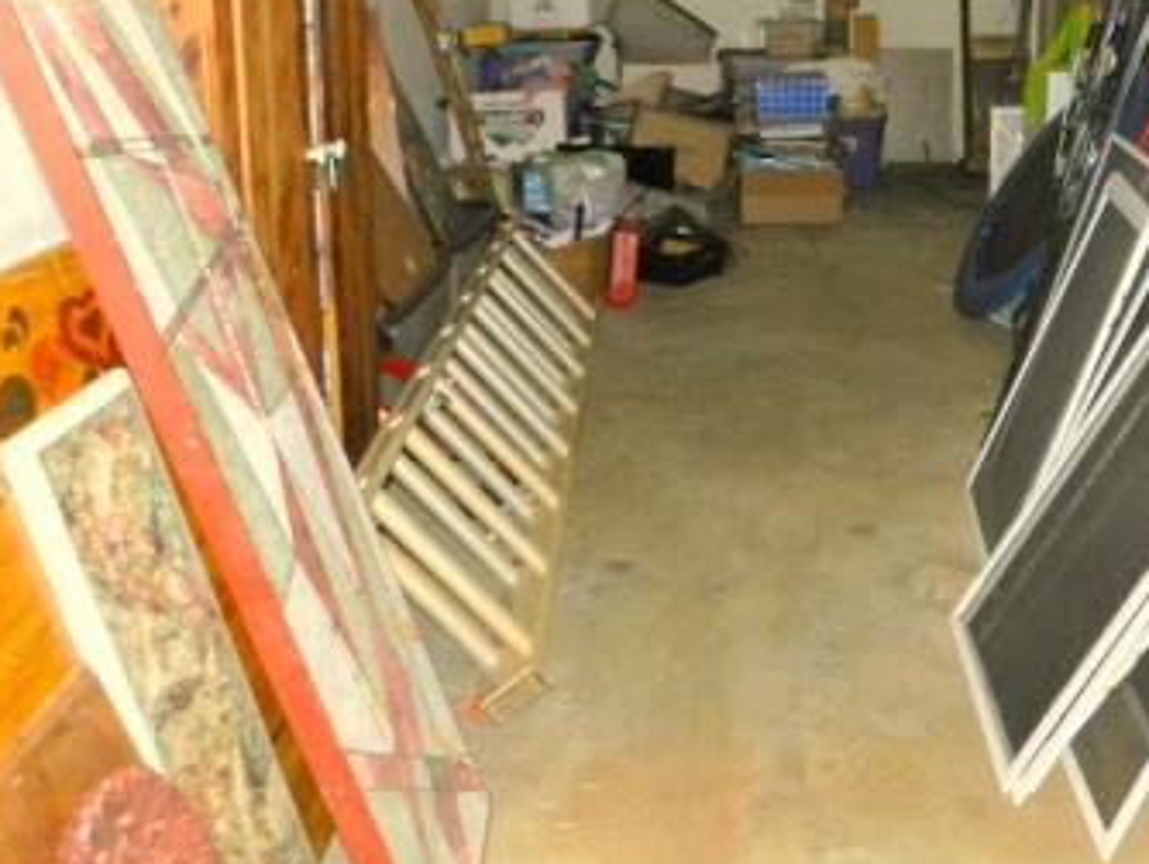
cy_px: 220
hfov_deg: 45.6
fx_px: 1329
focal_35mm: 40
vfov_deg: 35.2
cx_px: 822
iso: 200
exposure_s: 1/60
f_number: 3.4
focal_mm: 4
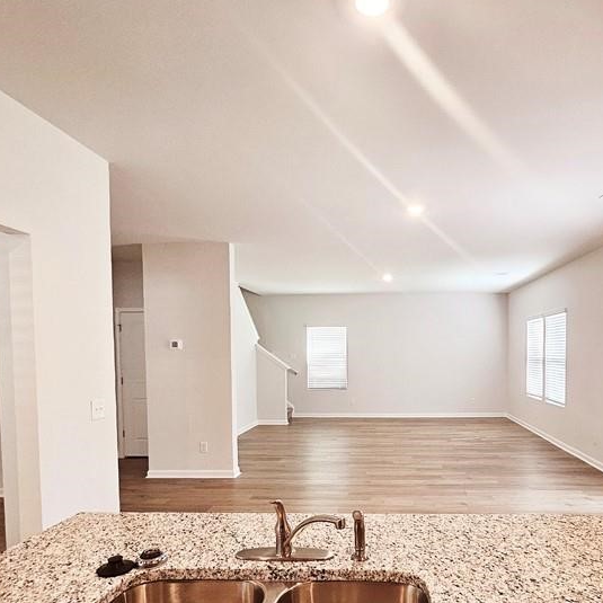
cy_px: 370
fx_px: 434
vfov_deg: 68.7
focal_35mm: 22
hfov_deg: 68.8
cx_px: 366
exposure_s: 1/60.2
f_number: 2.2
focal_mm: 1.74
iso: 200
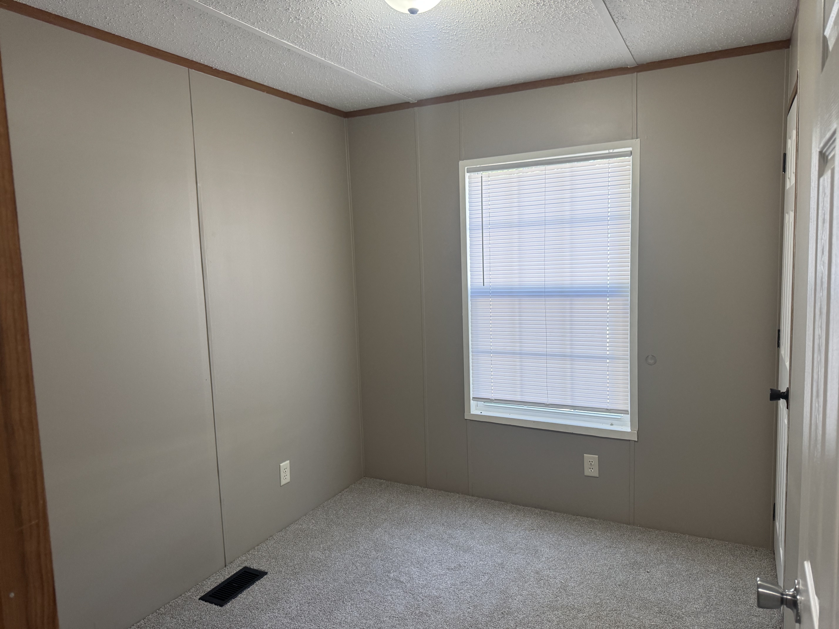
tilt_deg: -6.1
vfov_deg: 56.8
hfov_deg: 71.6
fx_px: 582
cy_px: 314
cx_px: 420
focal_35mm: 24
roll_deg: +2.1
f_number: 1.78
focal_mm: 6.76
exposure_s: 1/120
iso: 200
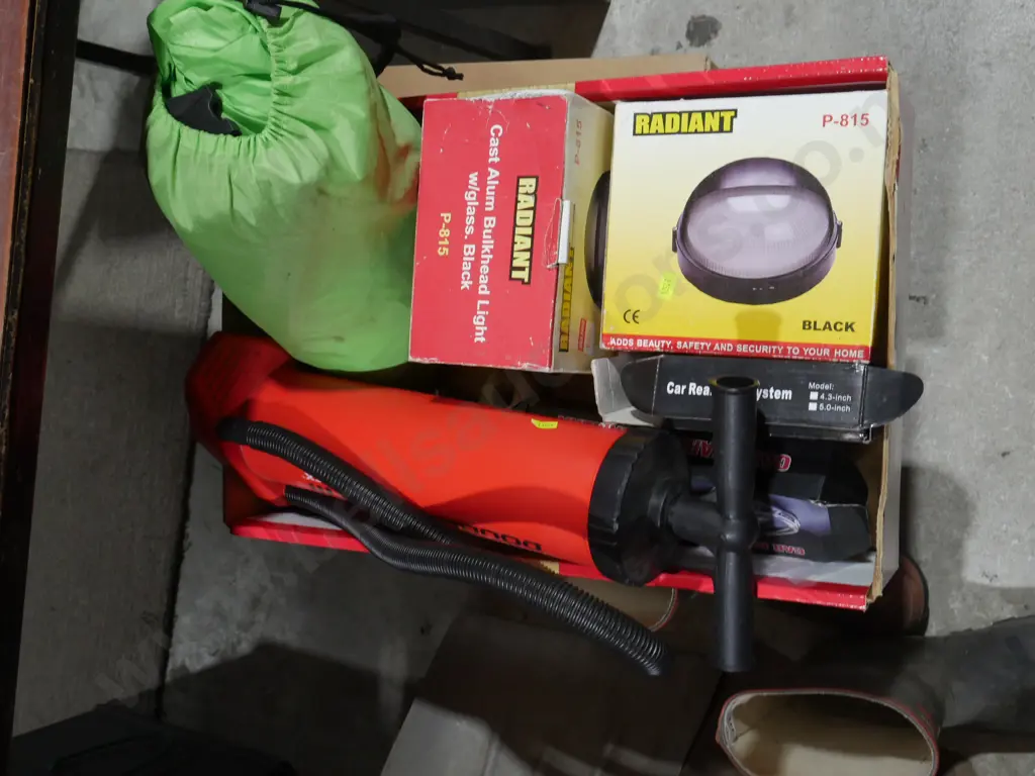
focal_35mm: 36
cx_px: 518
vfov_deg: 39.7
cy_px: 388
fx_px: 1076
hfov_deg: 51.4
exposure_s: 1/60
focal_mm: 18
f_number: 9
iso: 1600
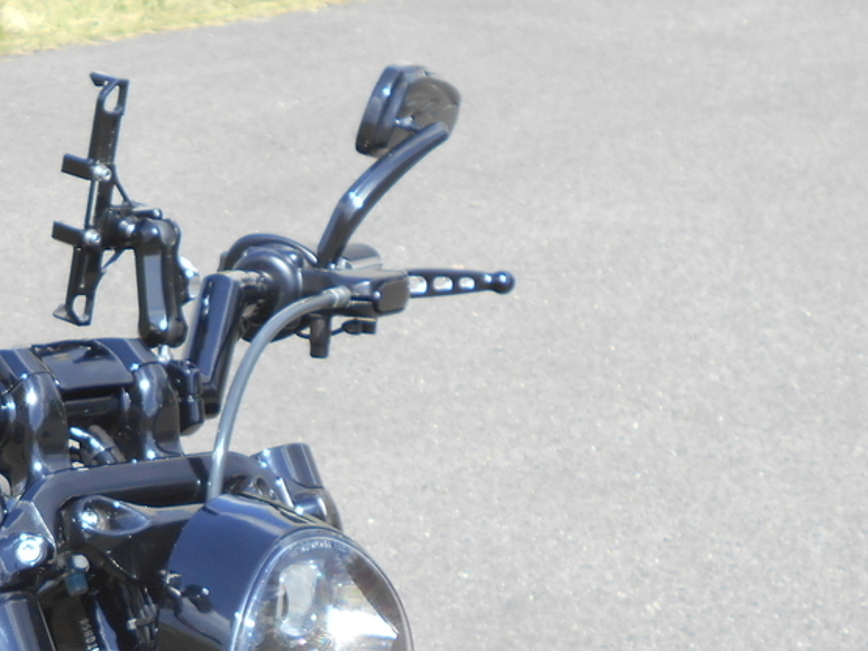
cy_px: 565
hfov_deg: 19.9
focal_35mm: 95
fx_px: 2382
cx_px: -42
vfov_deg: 15.4
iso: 80
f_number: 4.2
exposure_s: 1/250
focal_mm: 7.7
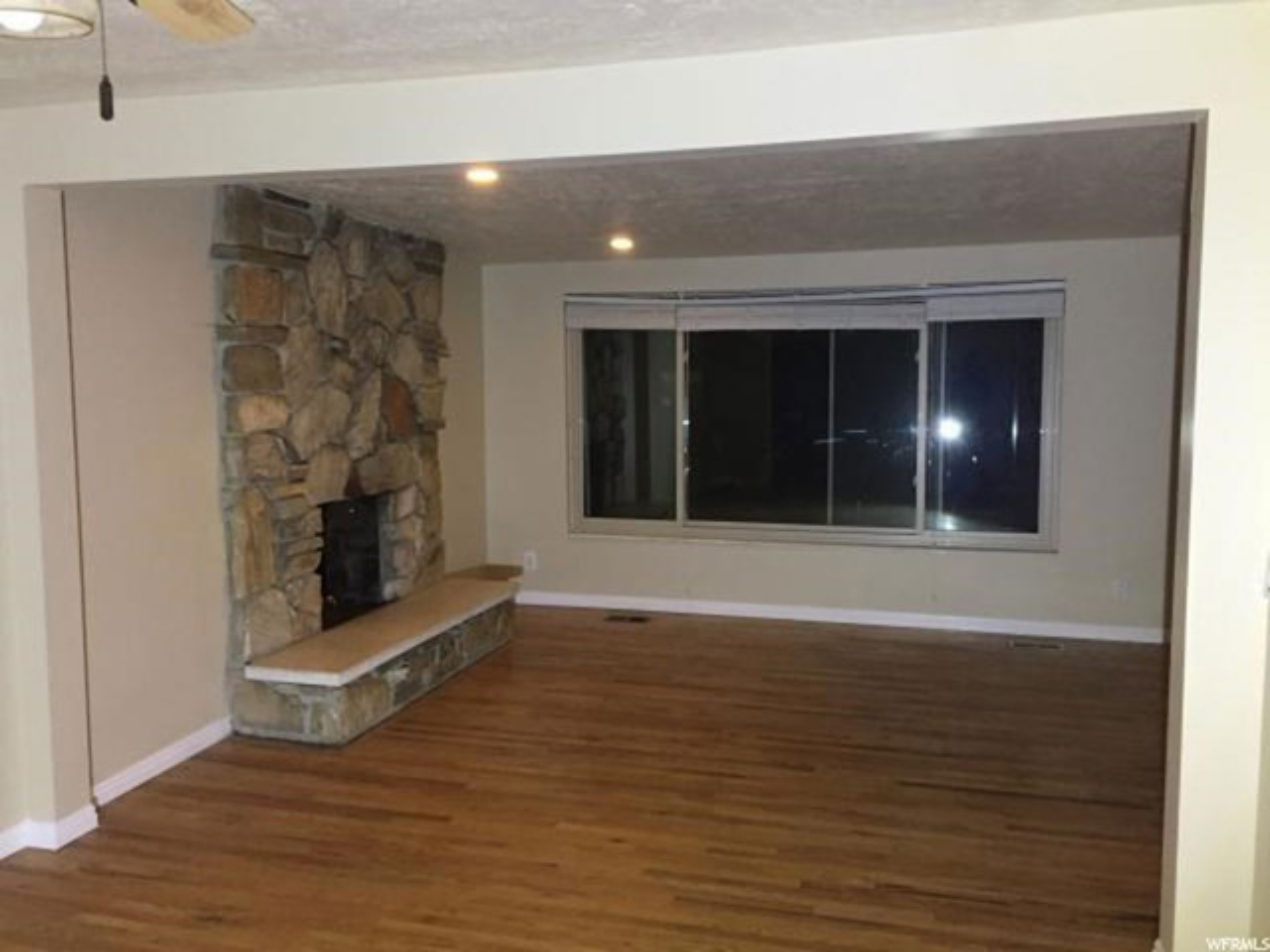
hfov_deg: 61.7
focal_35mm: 29
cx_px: 635
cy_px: 476
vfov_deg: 48.2
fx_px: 1064
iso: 250
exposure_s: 1/20
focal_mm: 4.15
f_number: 2.2
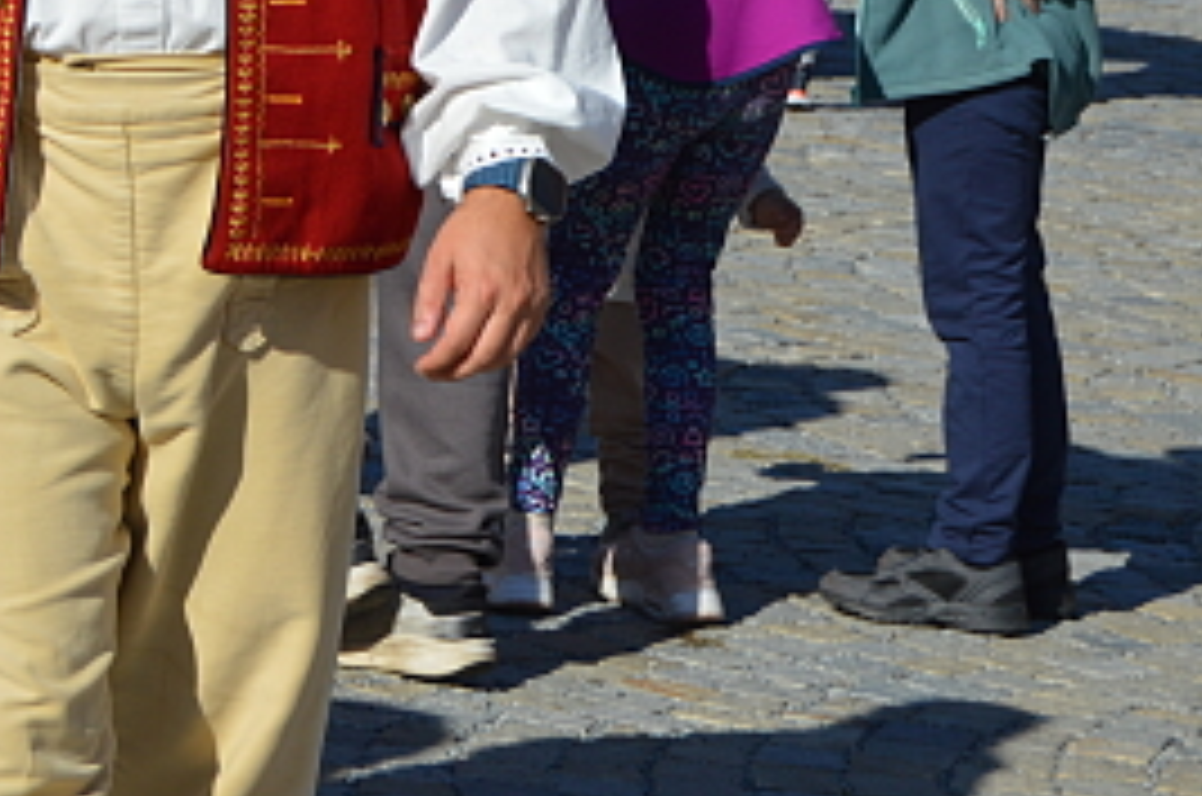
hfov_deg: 8.2
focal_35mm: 248
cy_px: -202
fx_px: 8249
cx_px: -410
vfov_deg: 5.5
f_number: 9
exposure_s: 1/320
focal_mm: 55
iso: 100
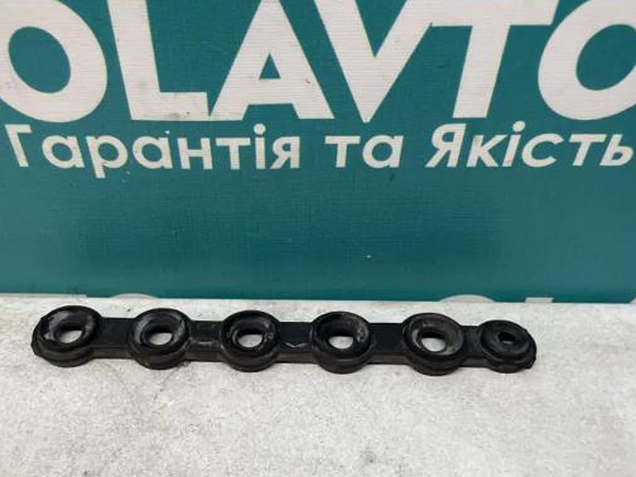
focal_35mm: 33
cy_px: 292
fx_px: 606
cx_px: 281
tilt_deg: -47.4
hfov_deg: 55.2
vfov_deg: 42.7
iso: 125
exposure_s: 1/100
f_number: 1.6
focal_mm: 4.2
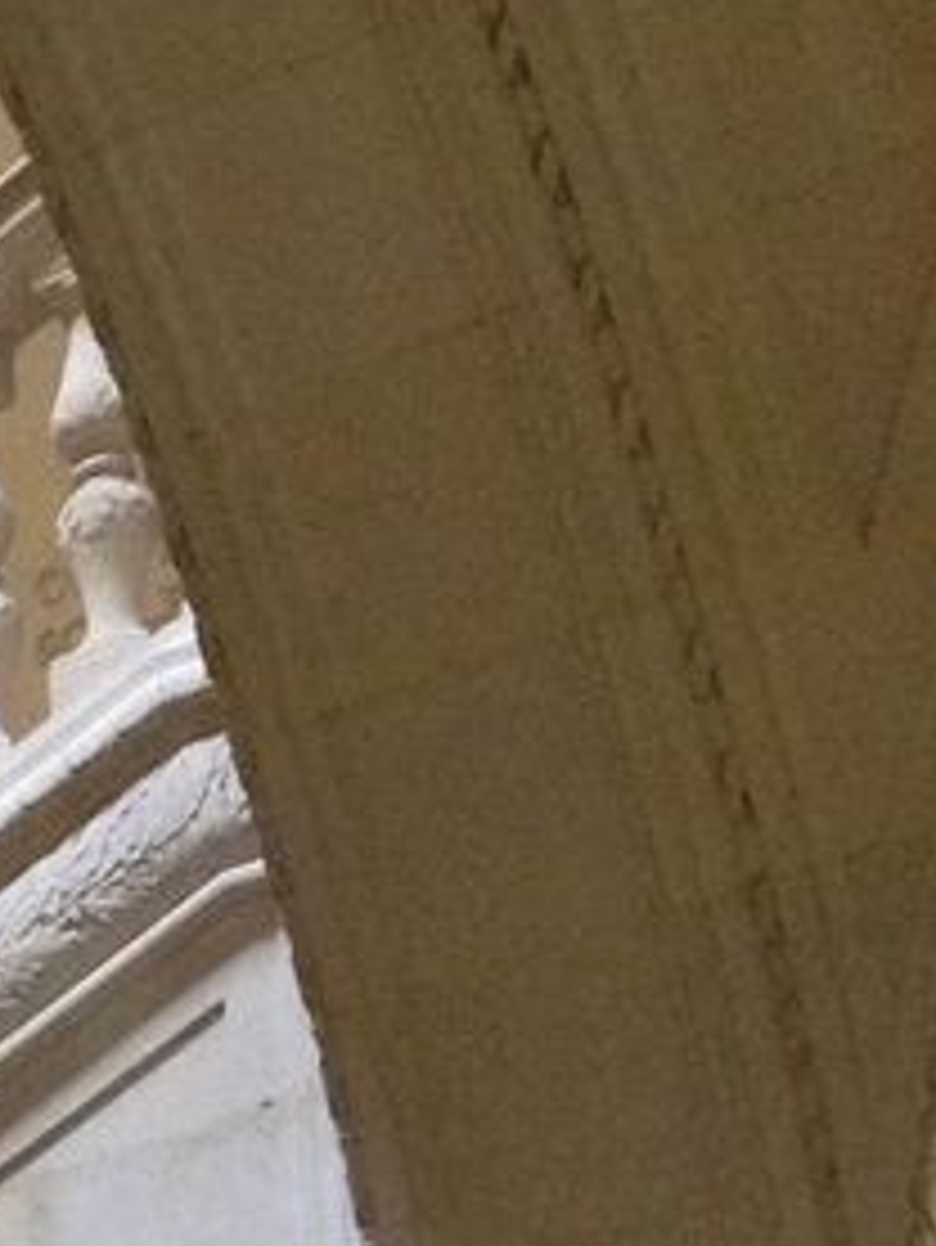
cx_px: -1760
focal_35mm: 202
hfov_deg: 6.7
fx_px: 7277
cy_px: 2757
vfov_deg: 9.0
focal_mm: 4.28
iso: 250
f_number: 2.4
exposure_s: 1/20
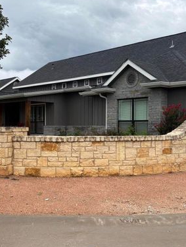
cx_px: 85
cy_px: 125
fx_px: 329
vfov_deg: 41.2
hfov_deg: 31.5
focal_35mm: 46
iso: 50
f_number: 1.6
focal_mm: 5.96
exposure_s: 1/5348
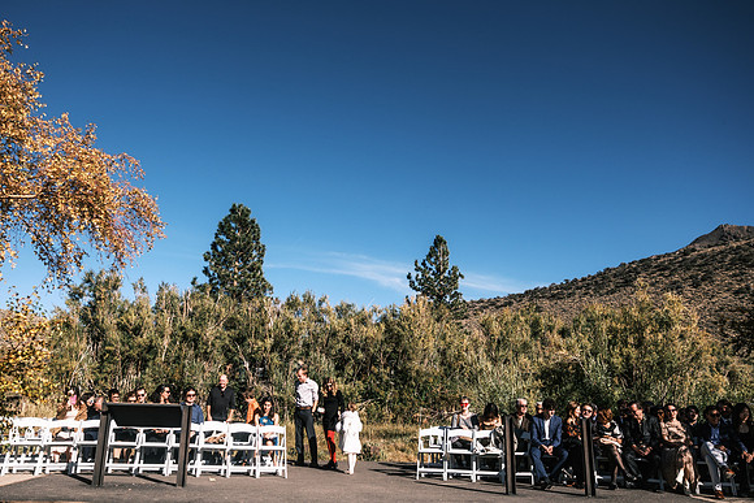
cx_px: 354
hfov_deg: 64.3
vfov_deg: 45.5
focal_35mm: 29
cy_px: 265
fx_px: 600
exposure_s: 1/3200
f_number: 2.5
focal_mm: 18
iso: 125
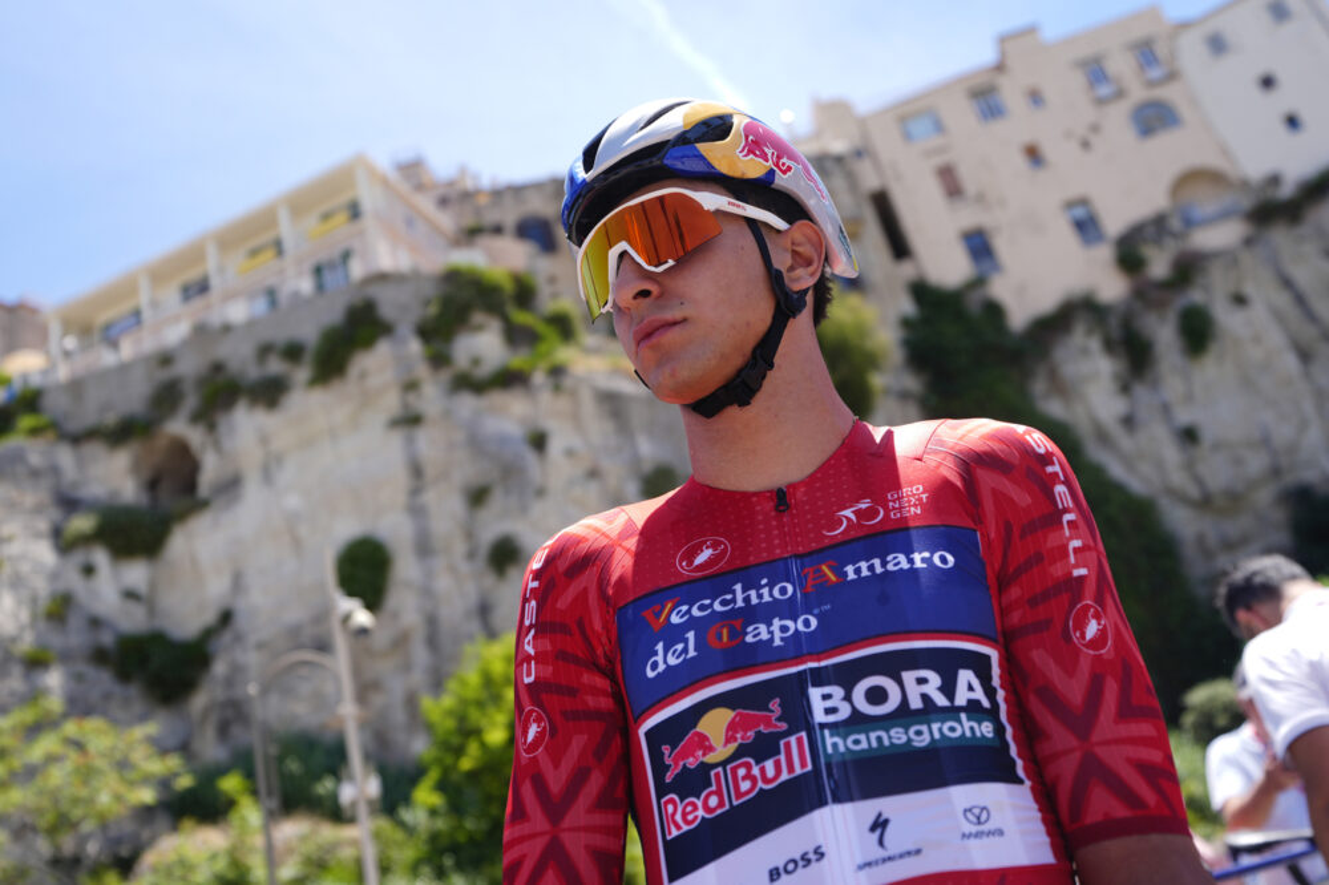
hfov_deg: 57.2
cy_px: 442
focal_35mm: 33
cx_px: 664
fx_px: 1218
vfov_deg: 39.9
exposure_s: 1/2000
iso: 160
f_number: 2.8
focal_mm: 33
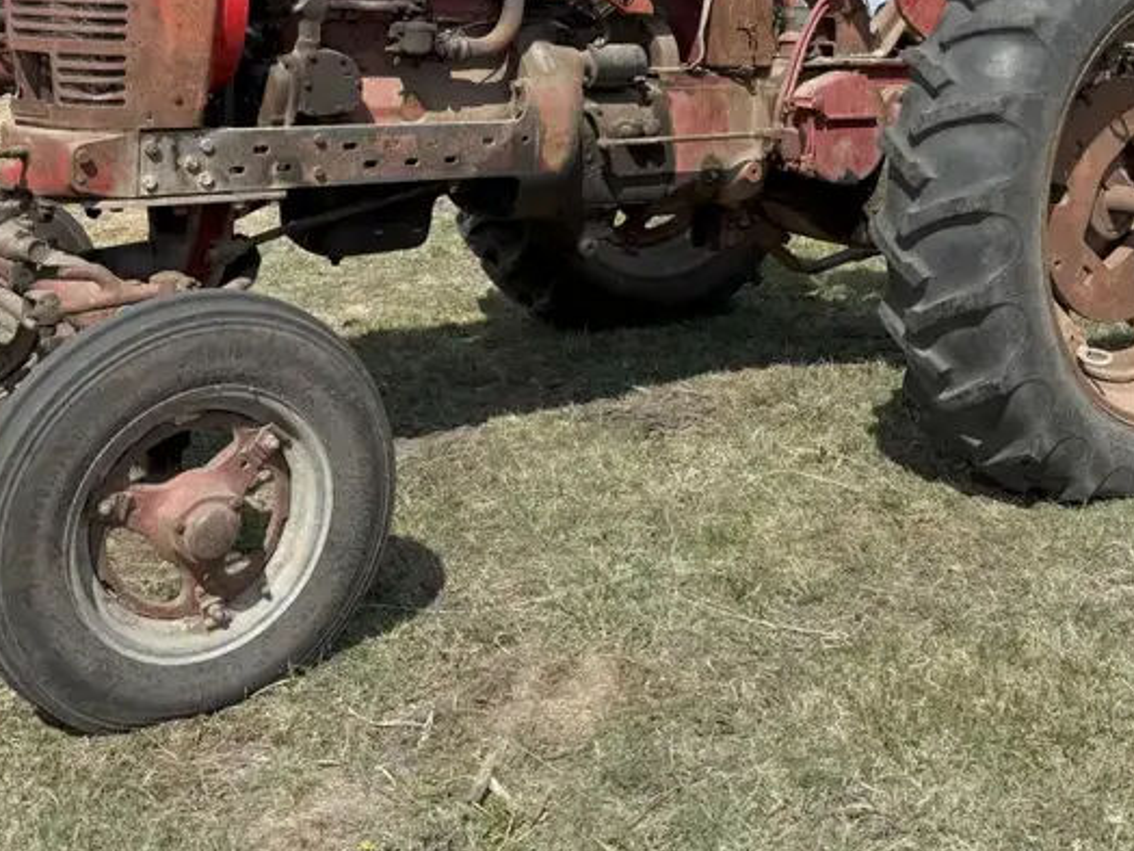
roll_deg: +0.7
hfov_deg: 42.9
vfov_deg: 31.3
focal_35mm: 44
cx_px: 573
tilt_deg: -0.7
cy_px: 76
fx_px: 1441
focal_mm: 6.76
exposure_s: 1/4975
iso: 80
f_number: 1.78
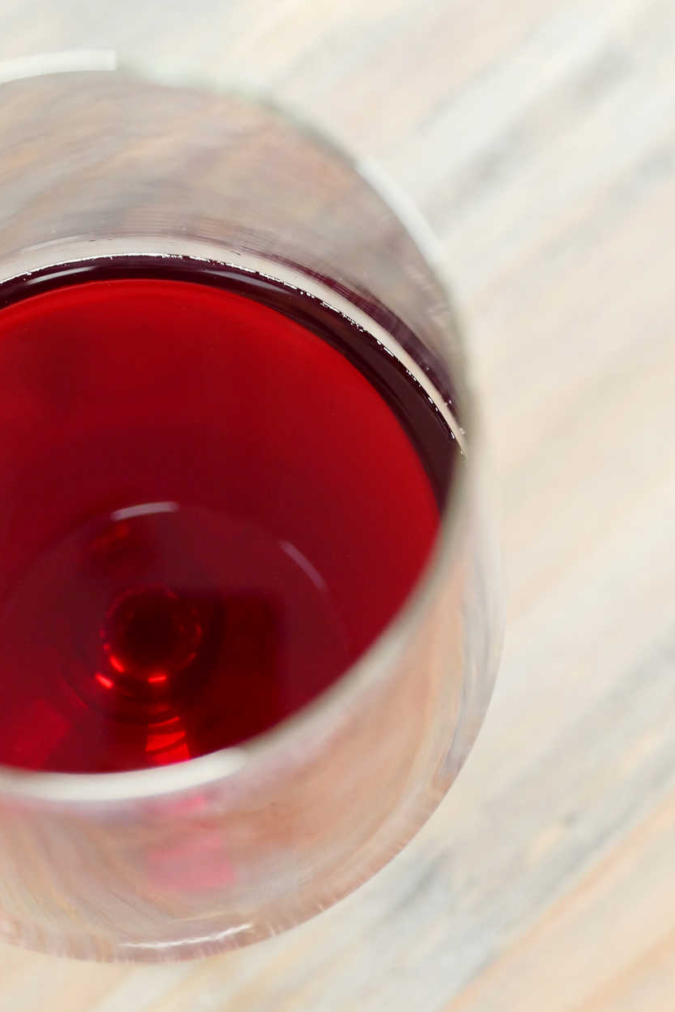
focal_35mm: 70
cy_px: 467
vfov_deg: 28.8
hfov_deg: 19.5
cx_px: 301
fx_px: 1968
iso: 1250
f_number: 3.5
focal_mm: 21.01
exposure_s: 1/80
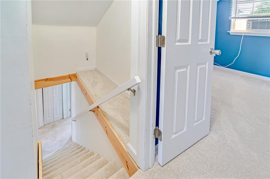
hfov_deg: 112.7
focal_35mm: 12
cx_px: 135
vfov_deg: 89.9
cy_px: 90
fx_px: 90
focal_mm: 12
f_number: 11
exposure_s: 1/5
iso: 50
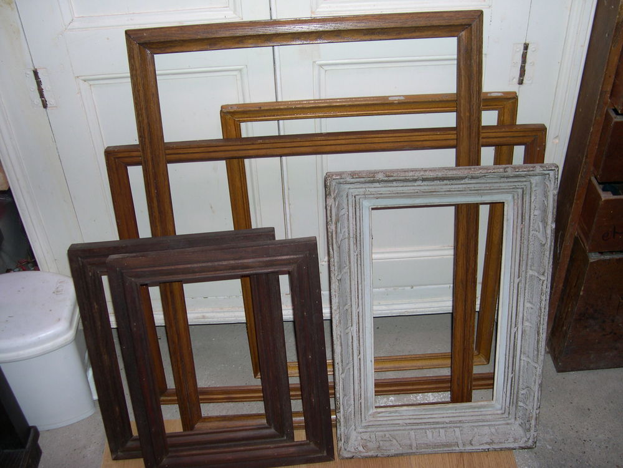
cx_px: 312
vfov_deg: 37.7
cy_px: 234
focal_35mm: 38
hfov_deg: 49.0
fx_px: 684
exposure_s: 1/60
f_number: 2.8
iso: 100
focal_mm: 8
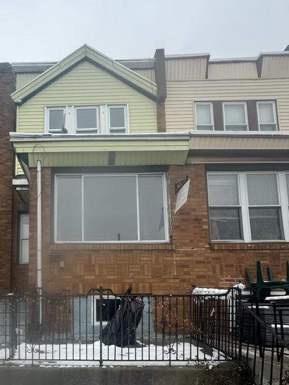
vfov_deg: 65.8
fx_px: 278
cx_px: 74
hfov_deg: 52.6
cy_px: 281
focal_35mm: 25
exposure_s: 1/335
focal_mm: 2.22
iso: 40
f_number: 2.2
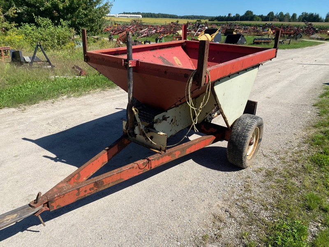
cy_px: 124
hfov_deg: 67.3
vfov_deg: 53.1
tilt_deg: -20.8
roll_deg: -3.1
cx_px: 164
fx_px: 247
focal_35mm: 26
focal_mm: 4.25
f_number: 1.8
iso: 32
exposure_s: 1/3040
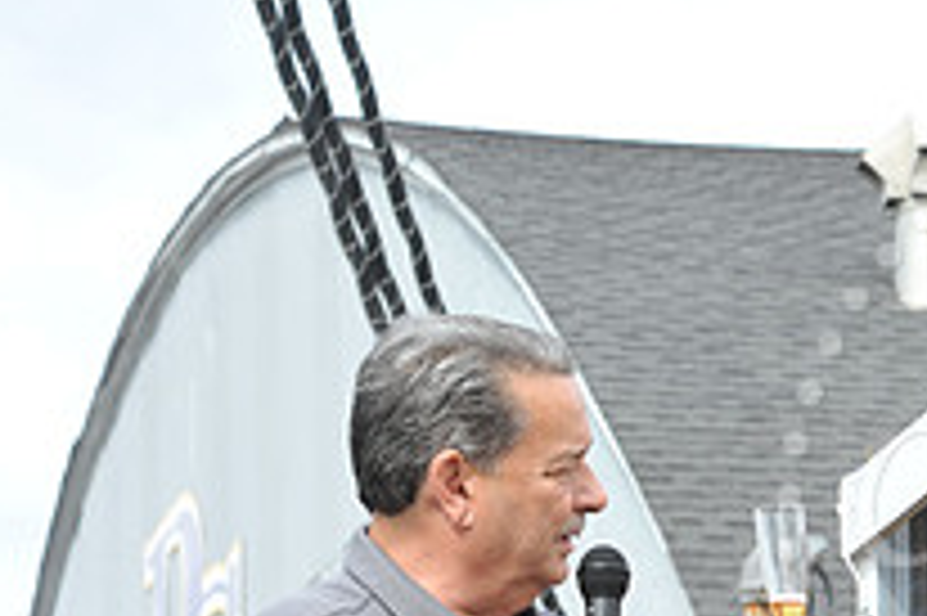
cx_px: 1206
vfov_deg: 4.6
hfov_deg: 6.9
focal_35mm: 296
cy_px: 522
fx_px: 7616
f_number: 11
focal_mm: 105
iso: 200
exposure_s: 1/100
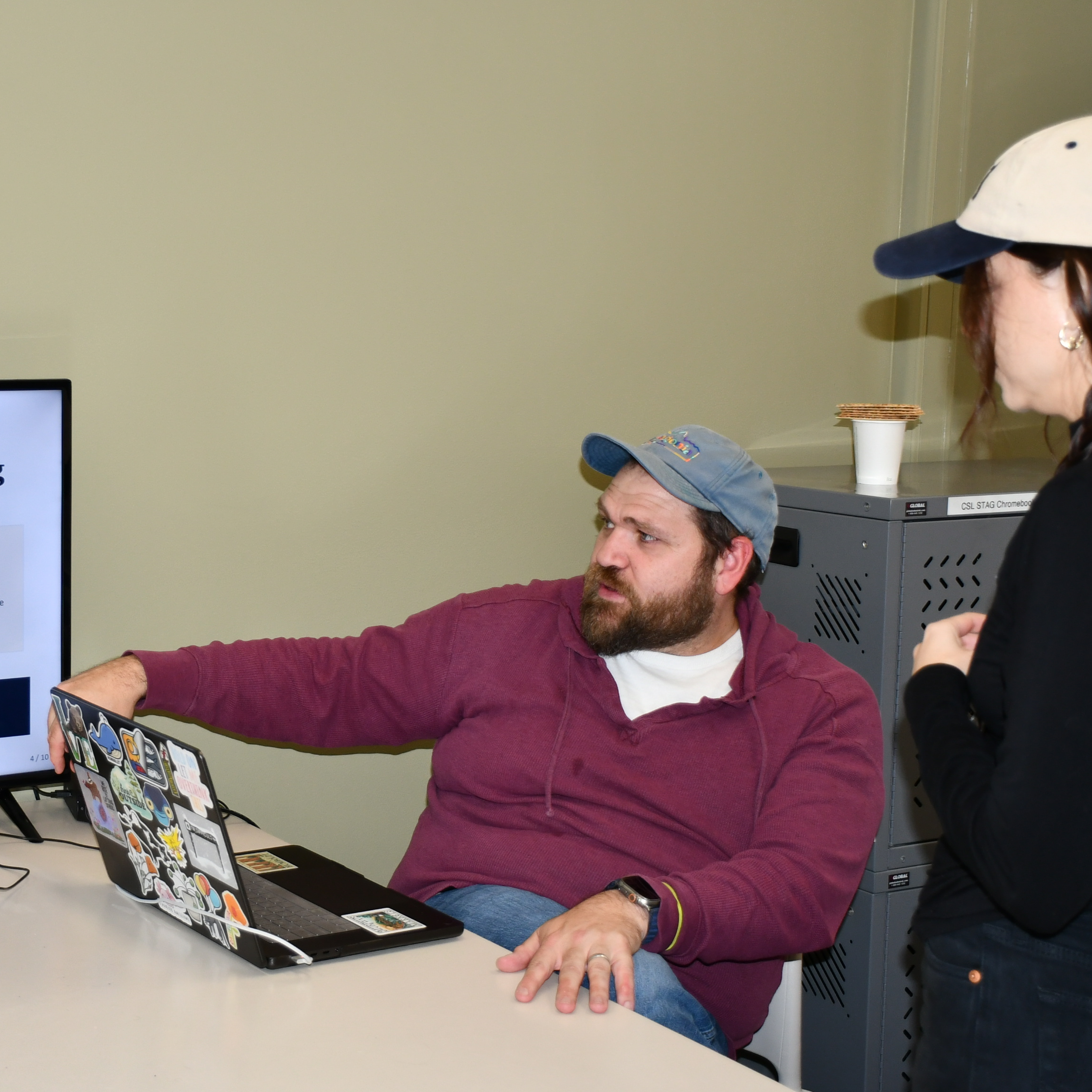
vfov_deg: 28.6
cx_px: 285
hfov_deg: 28.2
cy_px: 525
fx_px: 2141
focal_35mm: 60
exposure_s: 1/125
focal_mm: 26
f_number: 3.8
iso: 400
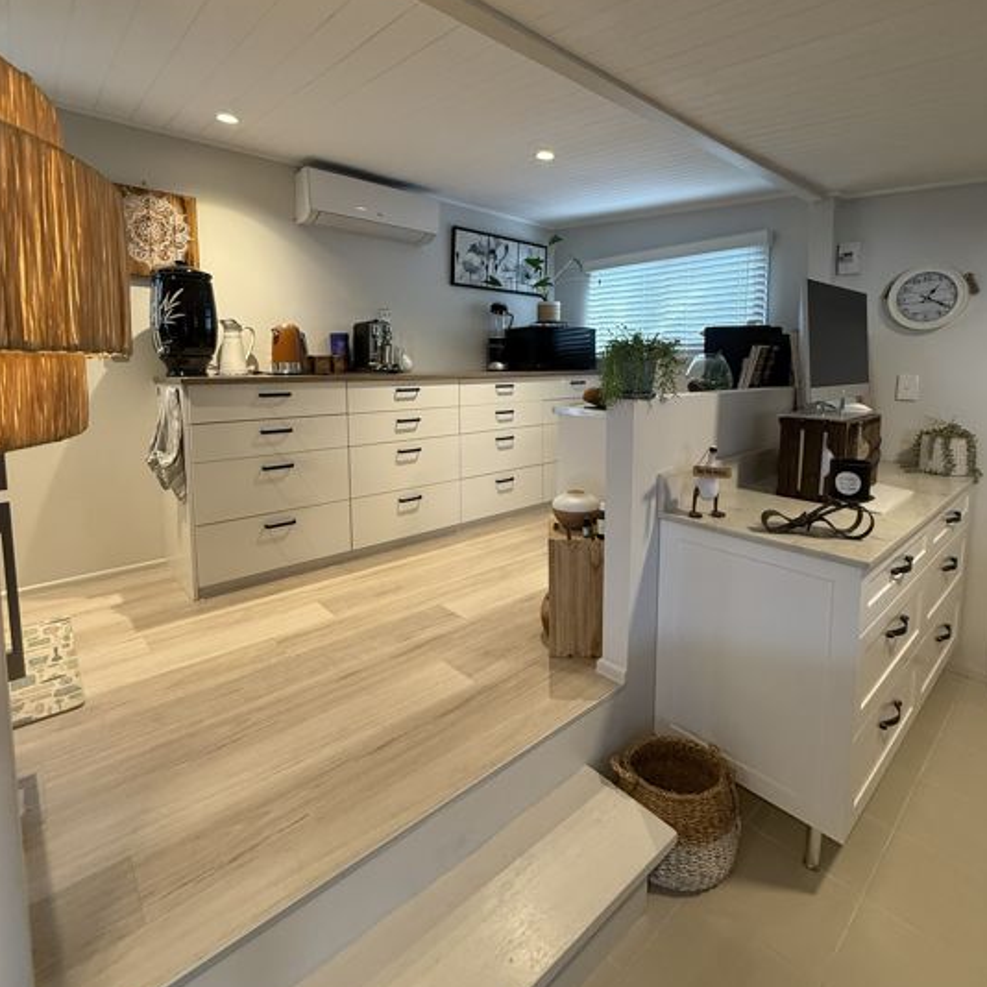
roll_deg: +0.1
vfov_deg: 83.4
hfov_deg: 84.0
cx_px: 501
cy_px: 417
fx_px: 548
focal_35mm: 17
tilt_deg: -4.9
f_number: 2.2
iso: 250
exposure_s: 1/100
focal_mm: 2.22
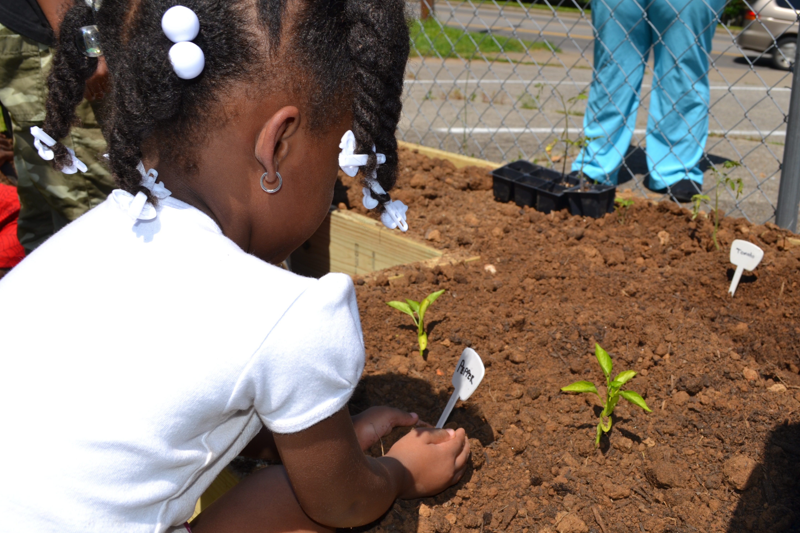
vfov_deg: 35.9
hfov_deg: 51.9
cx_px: 407
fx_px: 822
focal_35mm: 37
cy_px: 269
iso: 100
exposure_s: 1/200
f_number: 10
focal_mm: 24
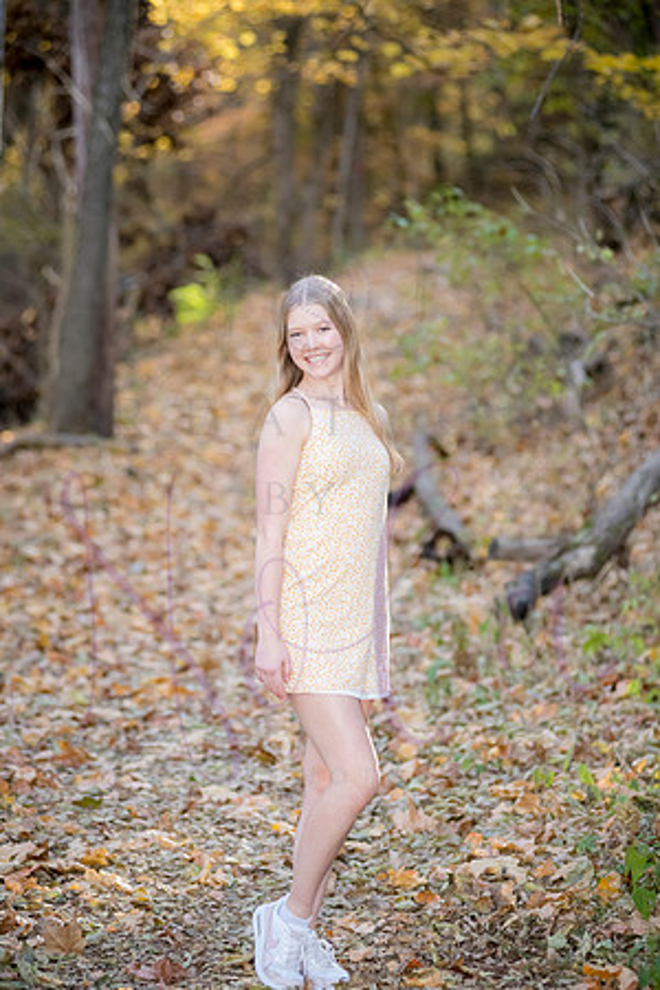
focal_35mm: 112
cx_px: 330
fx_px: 3080
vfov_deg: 18.3
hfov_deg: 12.2
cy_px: 495
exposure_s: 1/320
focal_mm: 112
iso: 800
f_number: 4
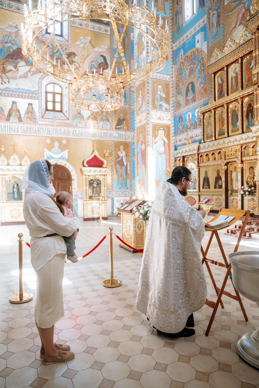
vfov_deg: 73.7
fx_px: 259
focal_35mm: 24
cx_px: 130
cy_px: 194
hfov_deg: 53.1
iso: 1250
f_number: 3.2
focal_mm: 24
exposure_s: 1/125
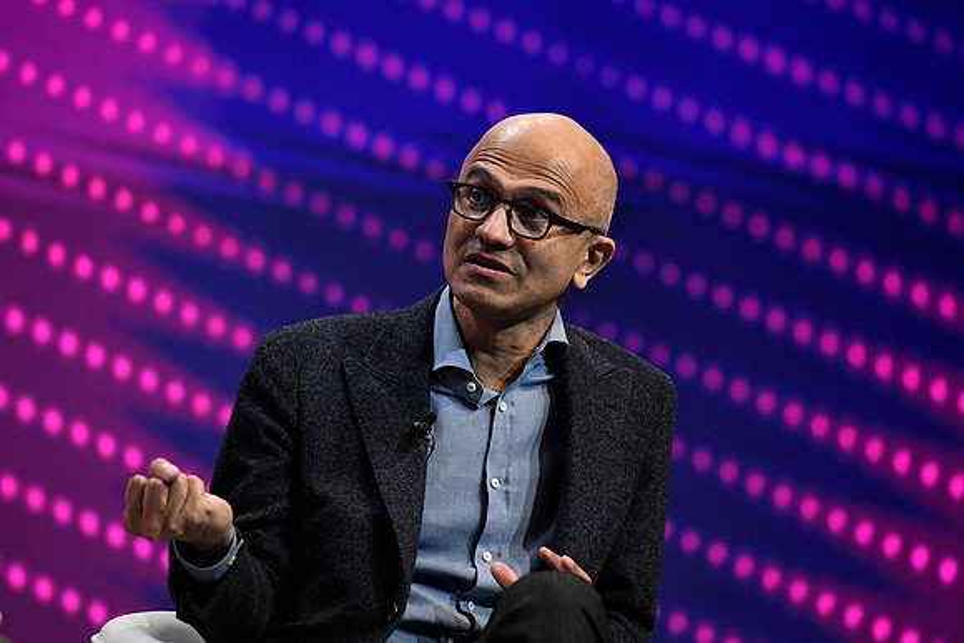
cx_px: 482
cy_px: 322
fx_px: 5357
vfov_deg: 6.9
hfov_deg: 10.3
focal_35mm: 200
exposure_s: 1/160
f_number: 4
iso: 3200
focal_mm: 200
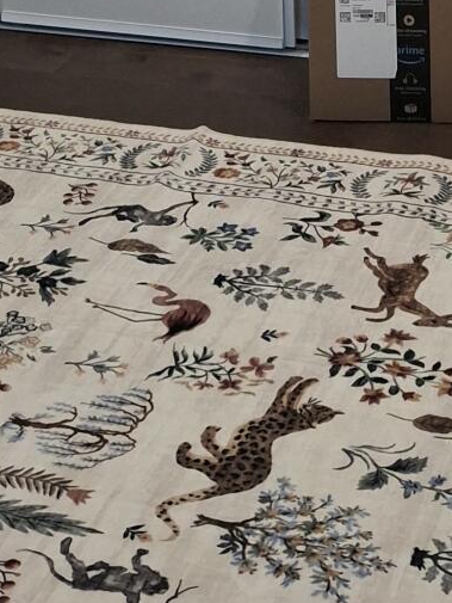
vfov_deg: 16.3
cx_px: 338
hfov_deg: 14.9
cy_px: -523
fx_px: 1723
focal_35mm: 99
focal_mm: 4.69
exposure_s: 1/100
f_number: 1.8
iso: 125
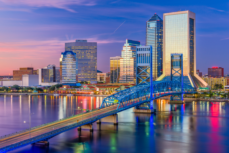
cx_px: 114
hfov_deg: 39.6
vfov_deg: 27.0
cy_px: 76
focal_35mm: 50
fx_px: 318
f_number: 10
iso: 100
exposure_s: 30
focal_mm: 50
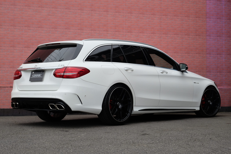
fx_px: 430
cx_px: 116
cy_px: 77
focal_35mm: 67
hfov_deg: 30.1
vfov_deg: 20.3
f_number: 10
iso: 400
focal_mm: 44.4
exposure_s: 1/350
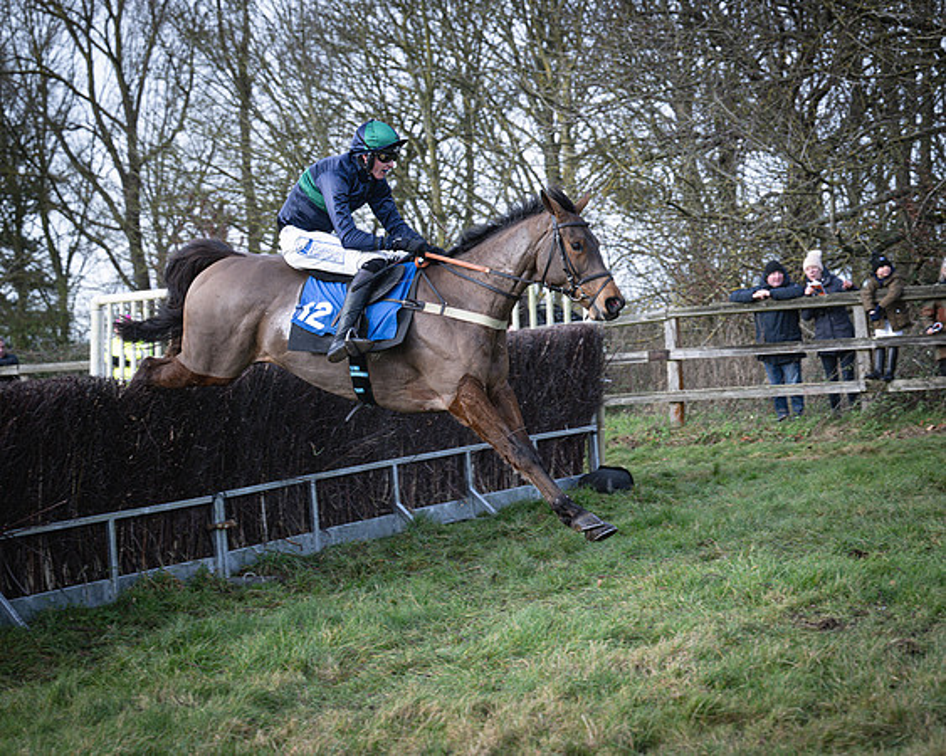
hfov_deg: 24.2
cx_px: 435
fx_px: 2206
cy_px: 378
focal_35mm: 79
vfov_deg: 19.4
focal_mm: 70
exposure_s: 1/1000
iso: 400
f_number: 4
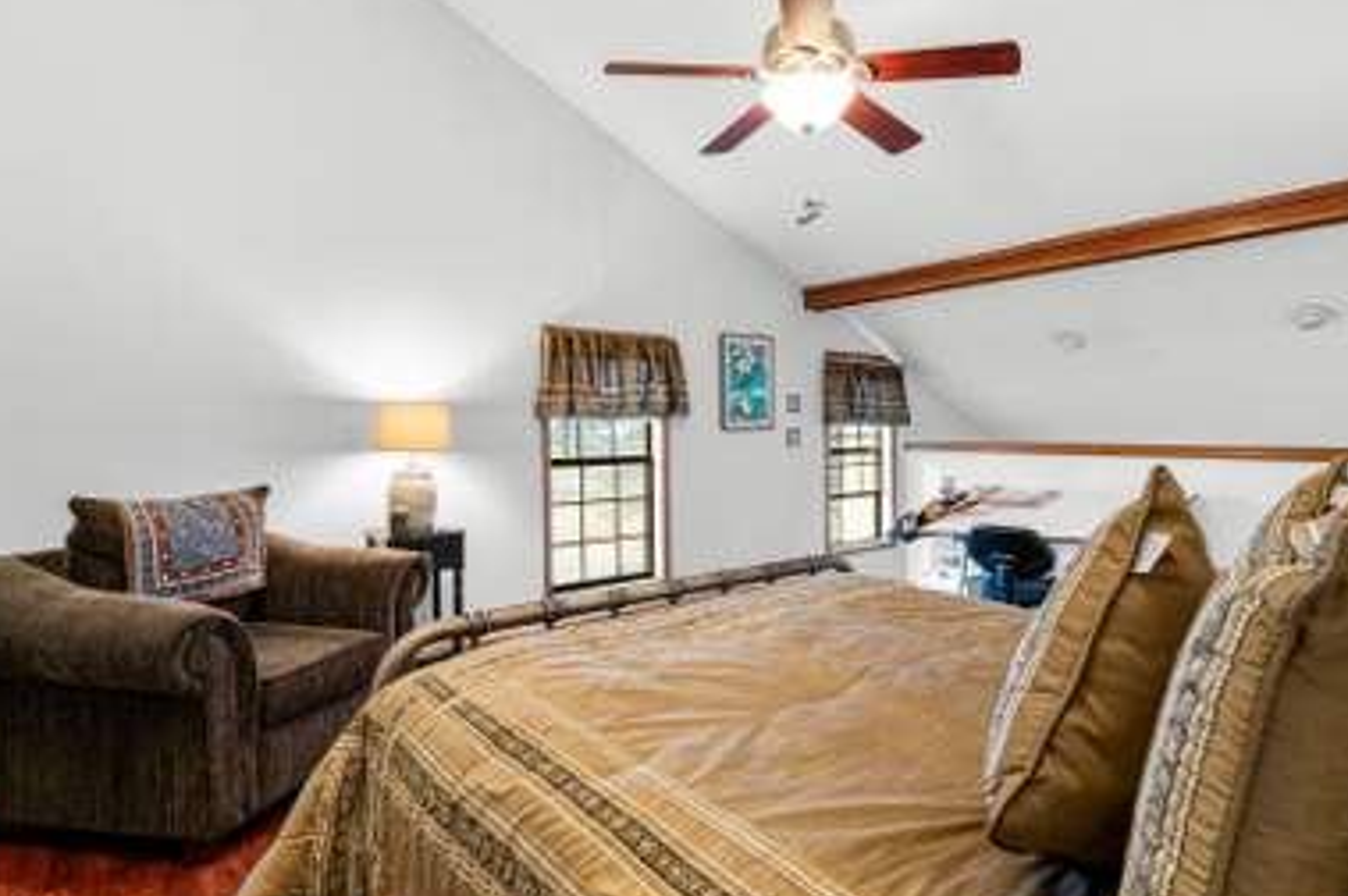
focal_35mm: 20
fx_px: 739
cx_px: 750
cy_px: 432
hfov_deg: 84.4
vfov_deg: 62.4
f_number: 7.1
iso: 400
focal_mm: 15.6
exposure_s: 1/2
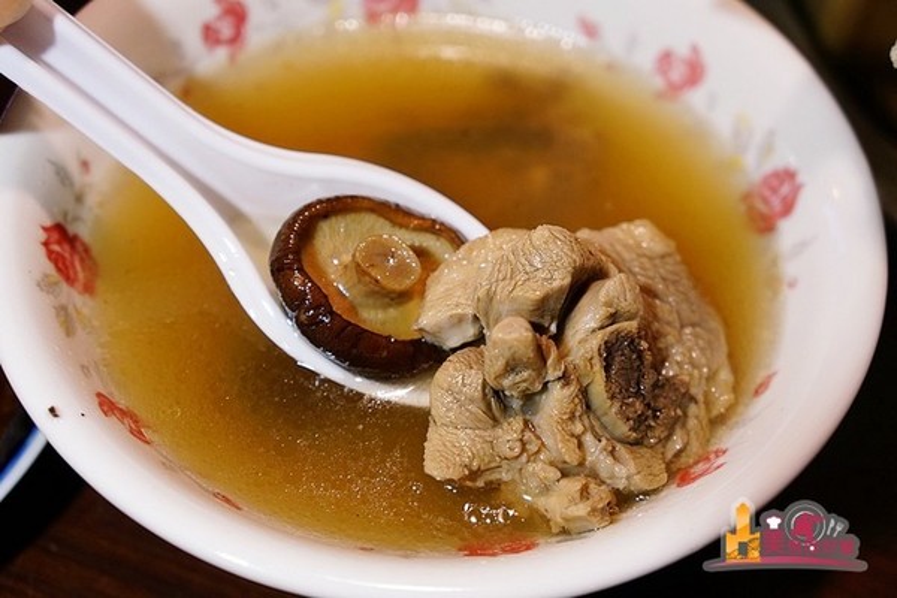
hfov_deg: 43.6
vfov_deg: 29.9
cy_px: 299
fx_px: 1121
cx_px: 448
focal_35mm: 45
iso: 800
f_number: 4
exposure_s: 1/60
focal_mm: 30
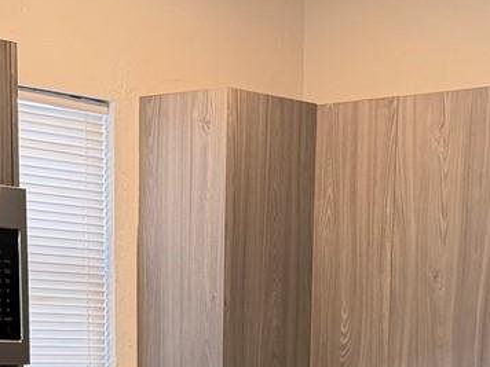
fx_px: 1529
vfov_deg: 12.7
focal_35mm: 108
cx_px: 252
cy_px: 609
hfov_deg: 18.2
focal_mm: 6.76
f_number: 1.78
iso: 250
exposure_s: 1/120
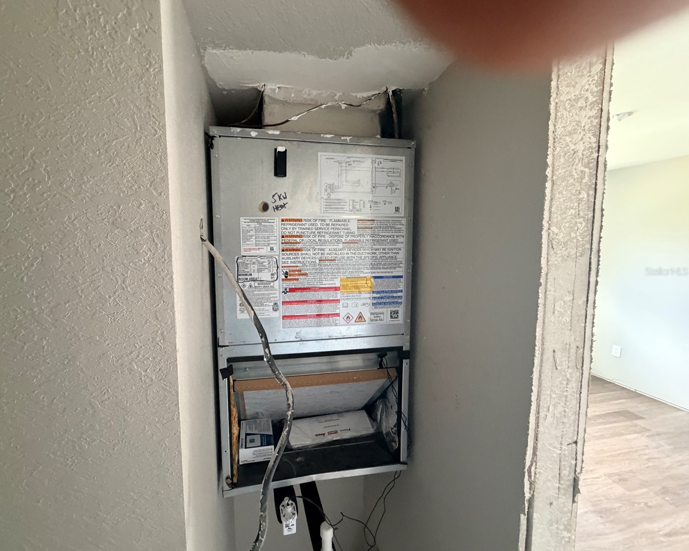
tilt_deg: -5.7
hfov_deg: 96.5
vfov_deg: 84.0
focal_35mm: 15
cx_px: 312
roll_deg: +0.3
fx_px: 306
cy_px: 271
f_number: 2.2
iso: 500
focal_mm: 2.22
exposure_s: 1/60
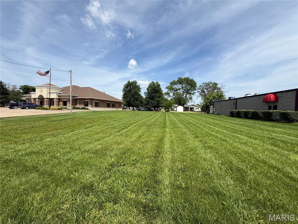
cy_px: 112
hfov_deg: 102.1
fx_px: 121
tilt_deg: -1.6
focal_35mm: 14
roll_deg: -1.3
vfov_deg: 85.7
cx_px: 149
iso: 50
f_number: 2.2
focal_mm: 2.22
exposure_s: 1/2237
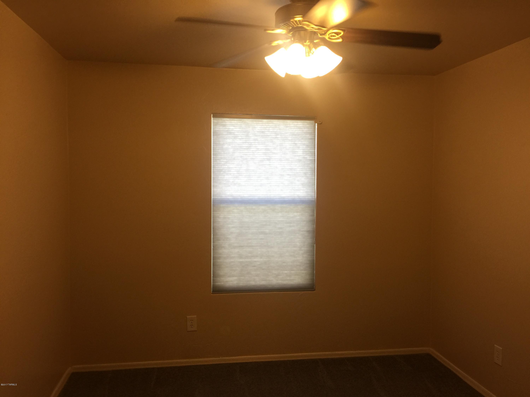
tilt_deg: -1.5
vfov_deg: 48.2
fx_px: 444
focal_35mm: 29
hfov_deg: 61.7
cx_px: 265
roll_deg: -0.8
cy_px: 198
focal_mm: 4.15
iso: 40
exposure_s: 1/40
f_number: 2.2
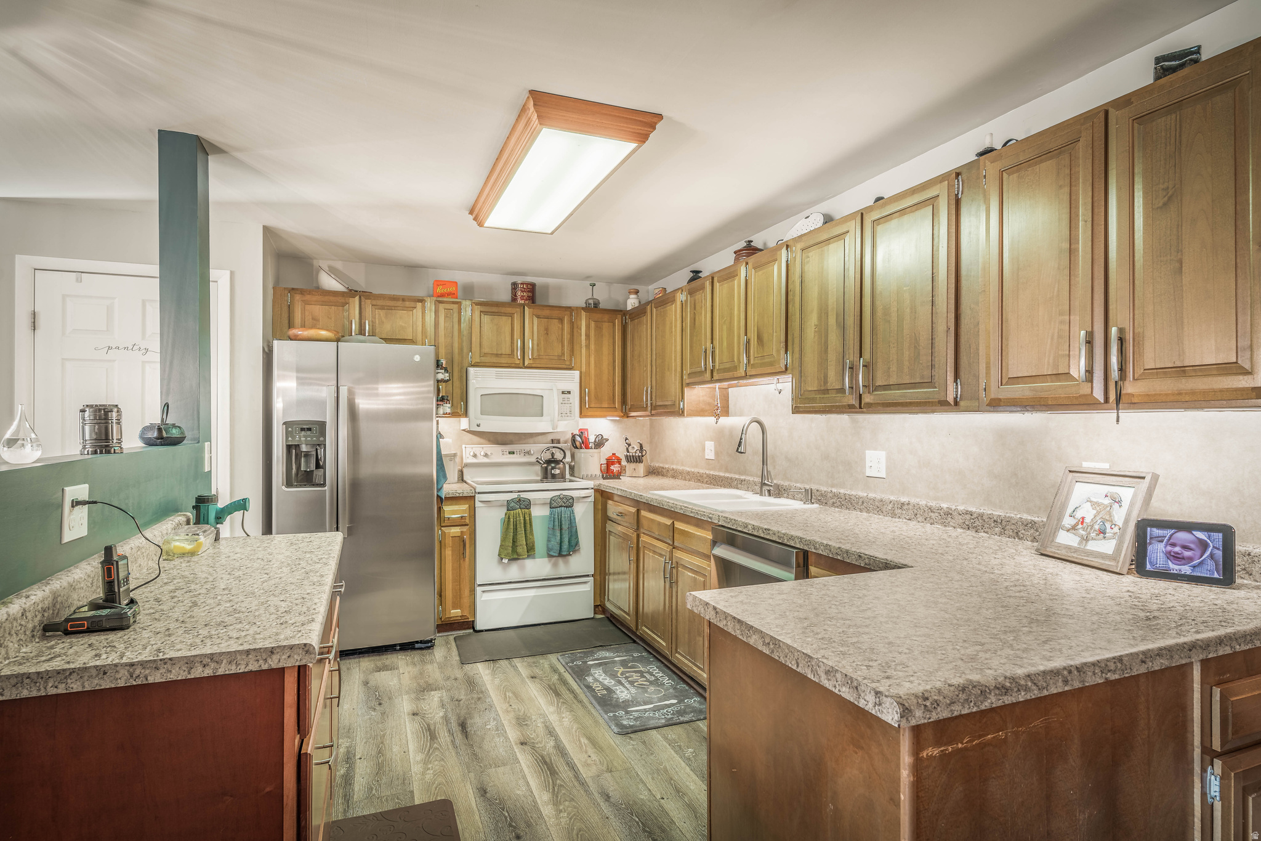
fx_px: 665
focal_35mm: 19
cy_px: 420
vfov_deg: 64.5
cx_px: 630
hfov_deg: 86.9
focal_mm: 19
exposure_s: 1/8
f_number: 8
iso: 100
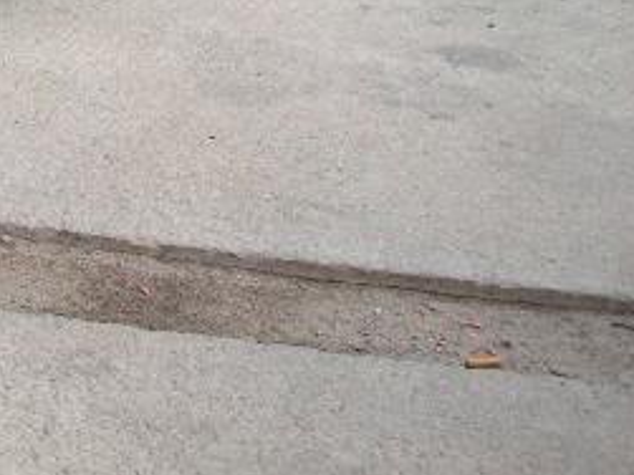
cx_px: -369
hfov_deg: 15.2
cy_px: -263
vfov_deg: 11.9
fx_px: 2160
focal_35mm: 118
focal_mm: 6.2
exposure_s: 1/415
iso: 80
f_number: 2.8
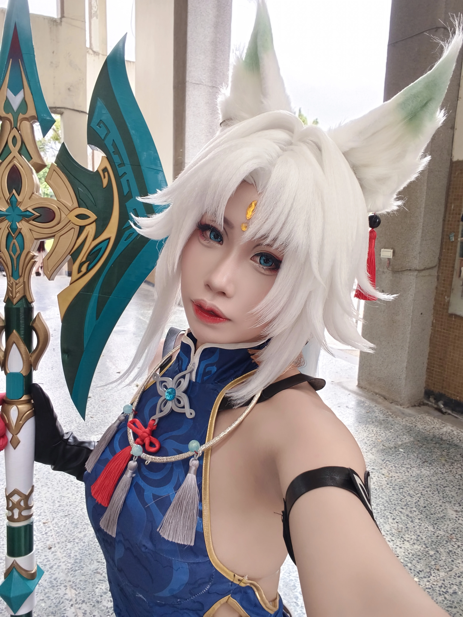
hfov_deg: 58.9
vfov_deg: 73.9
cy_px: 308
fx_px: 410
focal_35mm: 23
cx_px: 232
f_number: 16
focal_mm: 3.09
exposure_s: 1/100
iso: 120
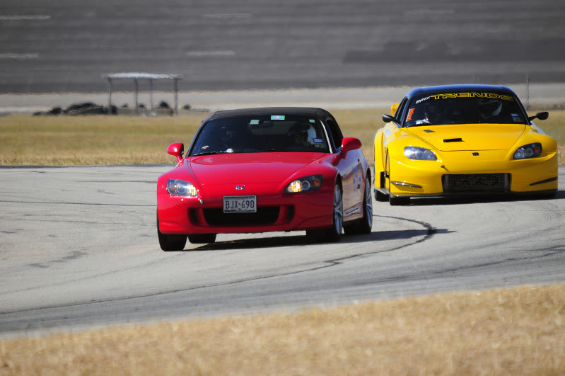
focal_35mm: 630
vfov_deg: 2.2
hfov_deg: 3.3
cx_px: 282
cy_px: 188
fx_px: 9877
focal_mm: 420
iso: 250
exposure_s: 1/1250
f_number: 6.3
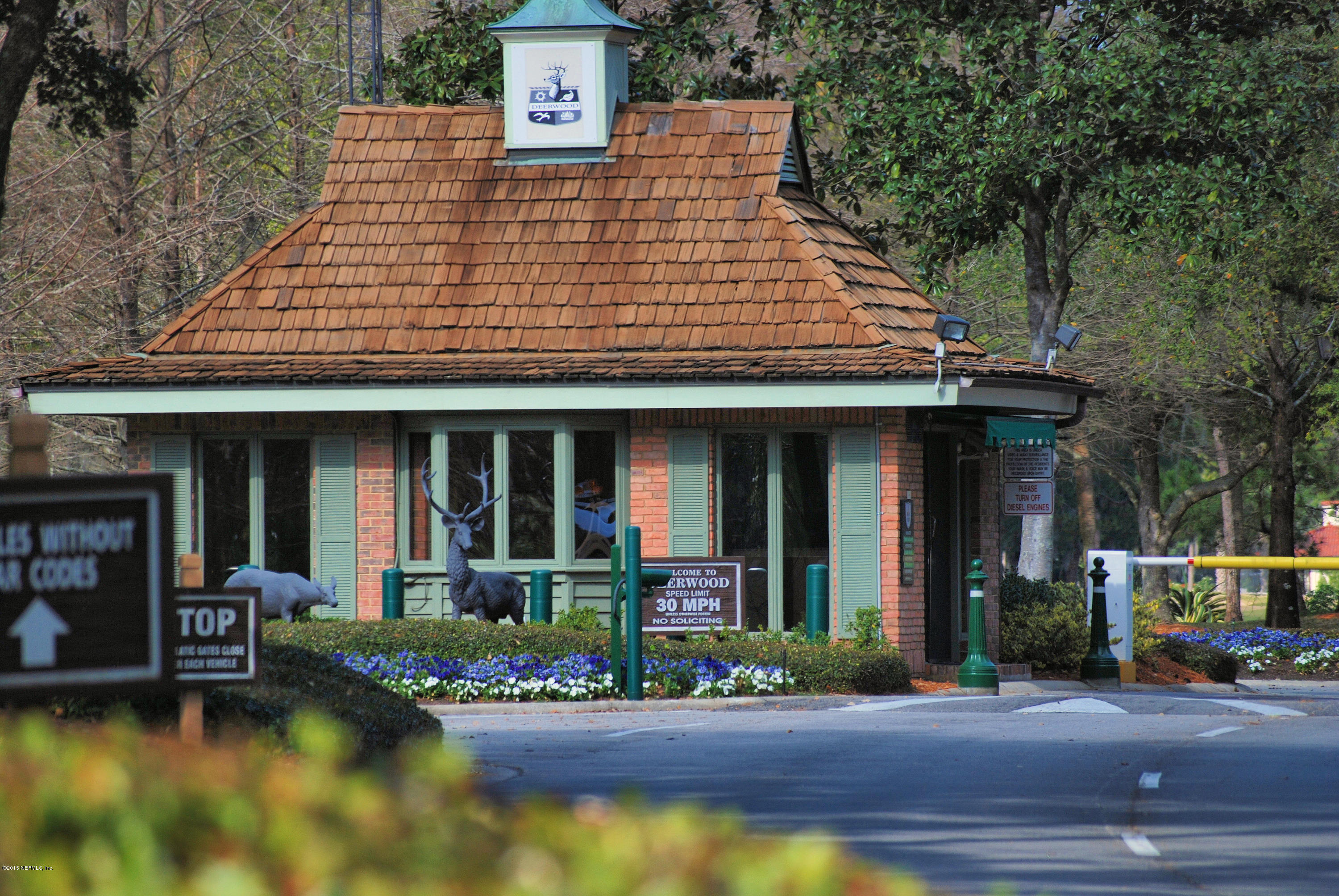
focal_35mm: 300
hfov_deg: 6.9
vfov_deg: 4.6
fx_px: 11171
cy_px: 448
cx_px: 670
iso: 100
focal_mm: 200
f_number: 5.6
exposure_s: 1/125
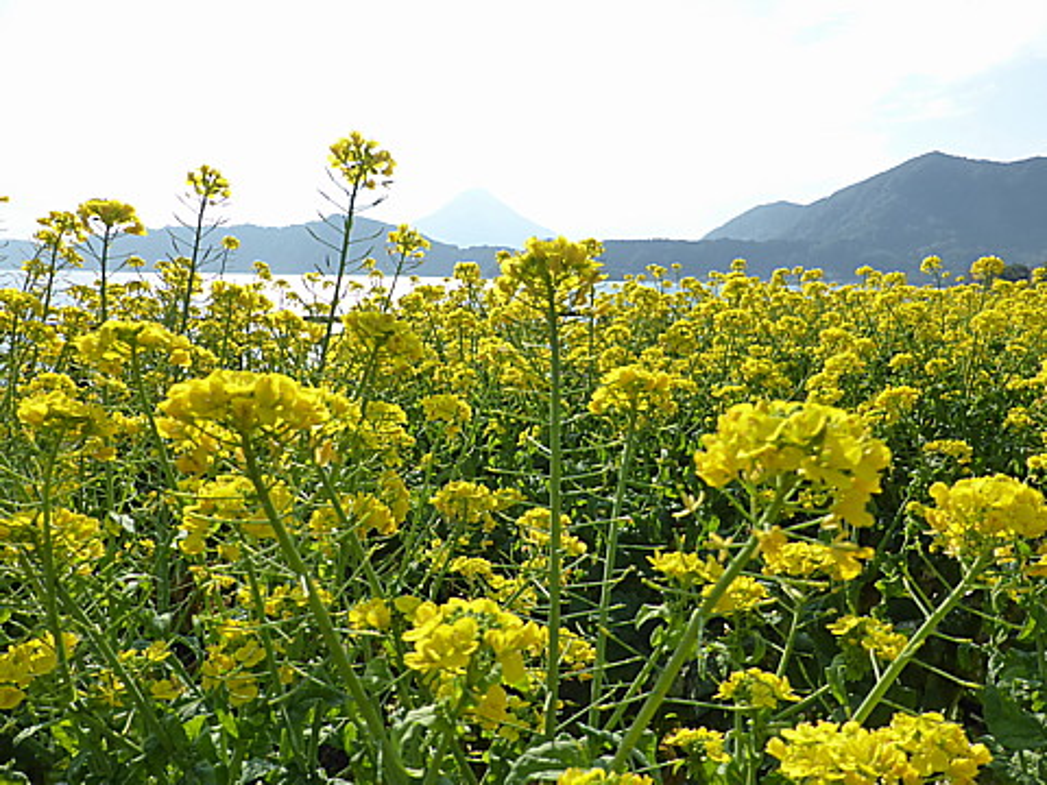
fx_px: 756
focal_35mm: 25
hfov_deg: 69.4
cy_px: 392
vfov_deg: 54.9
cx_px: 524
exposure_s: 1/1600
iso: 160
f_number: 3.5
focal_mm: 4.3
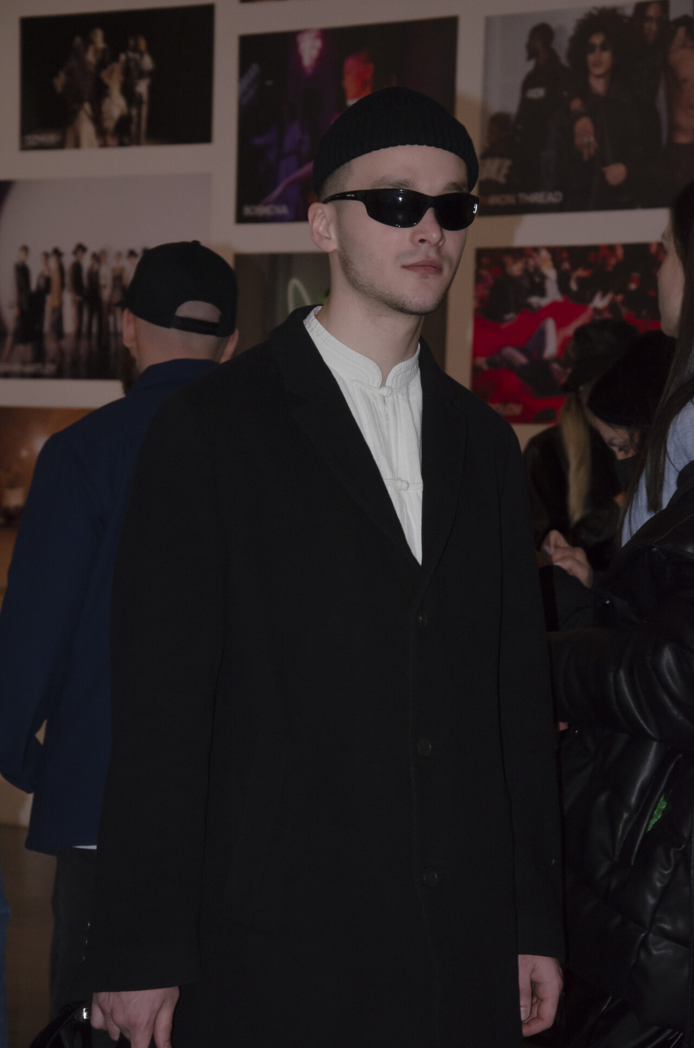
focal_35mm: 99
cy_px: 524
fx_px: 2875
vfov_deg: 20.6
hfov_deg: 13.8
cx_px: 347
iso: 800
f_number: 6.3
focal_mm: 66
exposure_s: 1/125
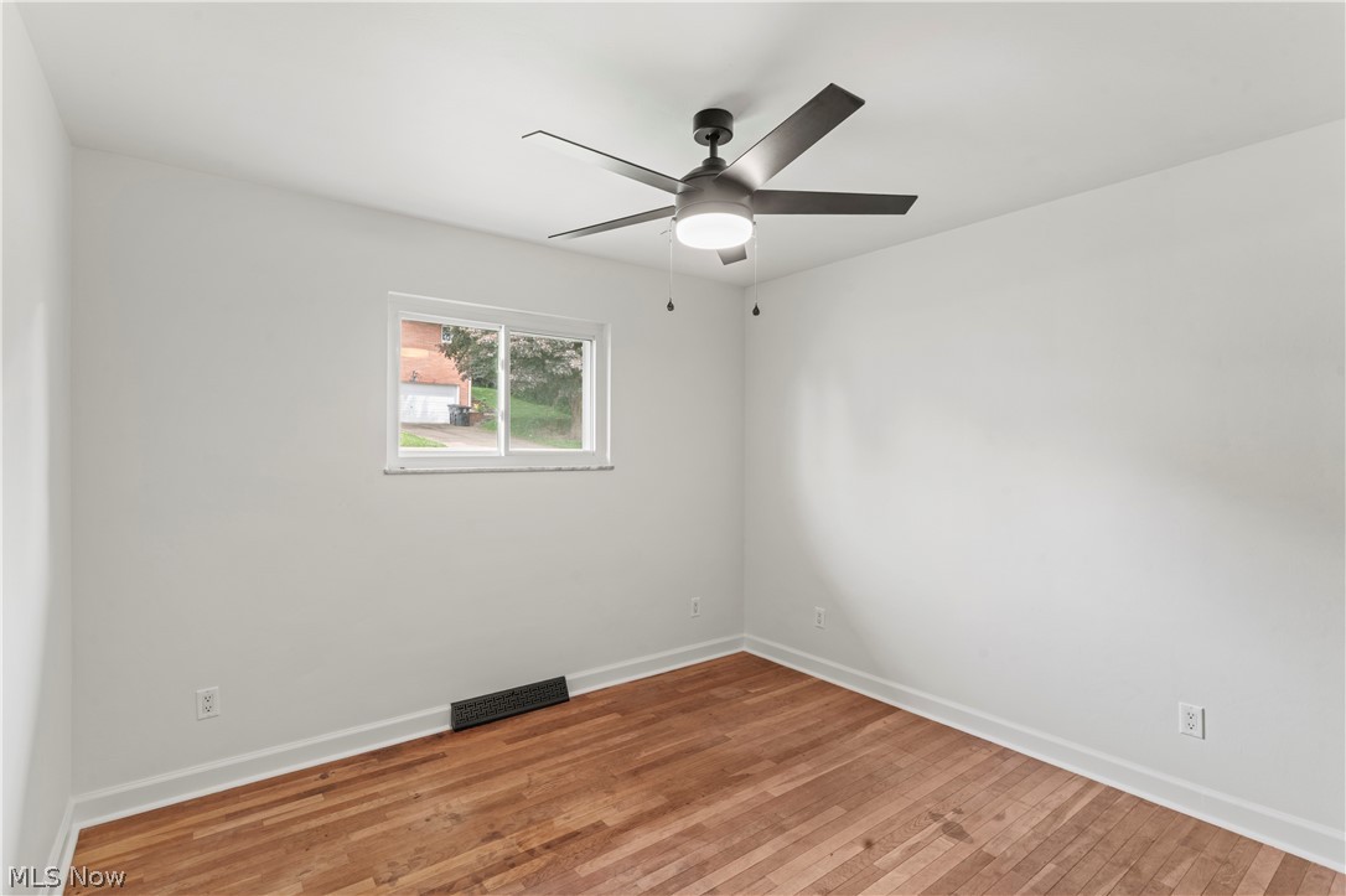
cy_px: 448
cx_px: 673
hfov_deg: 93.3
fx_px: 635
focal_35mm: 17
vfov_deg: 70.4
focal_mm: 17
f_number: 10
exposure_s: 4
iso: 400
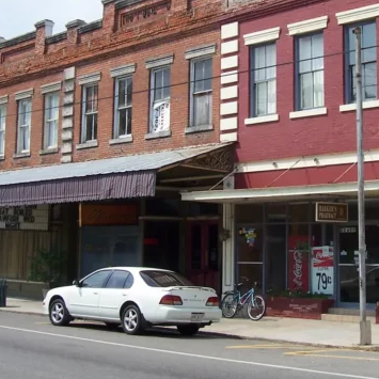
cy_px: 141
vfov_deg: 26.4
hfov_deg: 26.3
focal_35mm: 65
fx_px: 805
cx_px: 268
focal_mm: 5.6
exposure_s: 1/500
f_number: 5.6
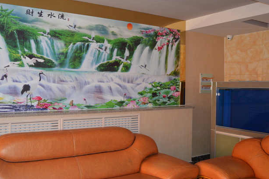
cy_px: 89
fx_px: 261
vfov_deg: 37.8
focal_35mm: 35
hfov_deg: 54.2
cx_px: 112
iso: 500
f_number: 3.5
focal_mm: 20
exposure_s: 1/60
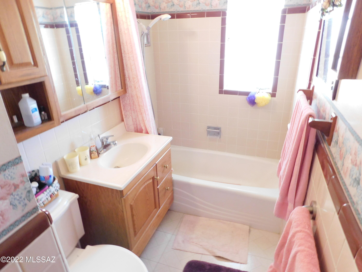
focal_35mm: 23
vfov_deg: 58.9
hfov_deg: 73.9
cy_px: 136
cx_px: 181
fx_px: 241
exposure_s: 1/15
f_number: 3
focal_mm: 4
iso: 400
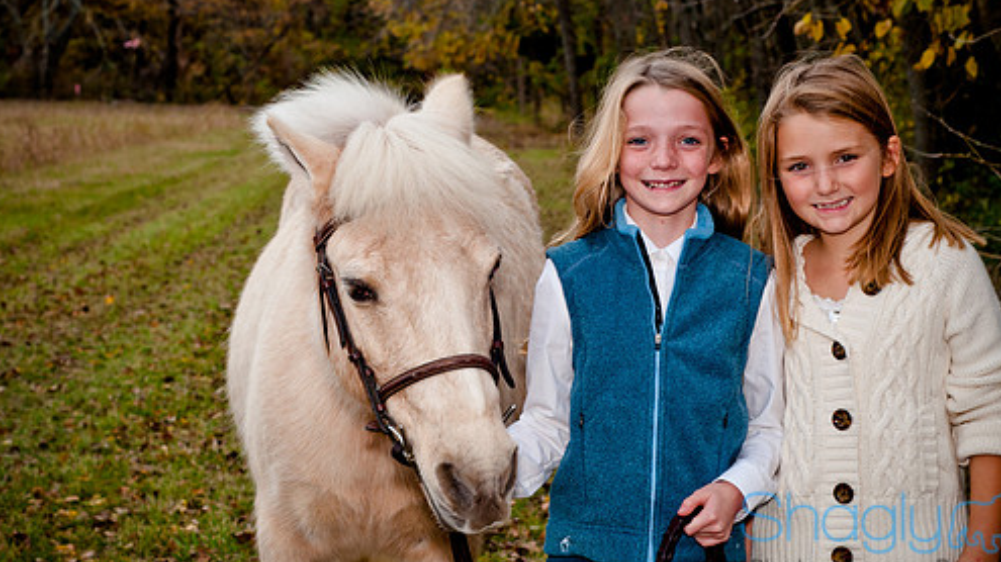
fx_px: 2441
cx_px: 477
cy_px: 231
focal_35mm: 92
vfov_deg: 13.1
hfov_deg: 23.2
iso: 200
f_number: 5
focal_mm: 50
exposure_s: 1/125
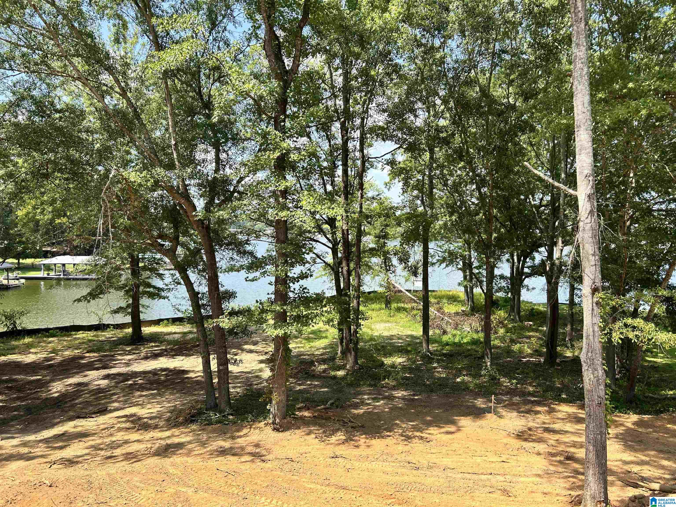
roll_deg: +1.3
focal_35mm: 26
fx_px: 508
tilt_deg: -3.2
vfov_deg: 53.1
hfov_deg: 67.3
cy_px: 254
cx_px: 338
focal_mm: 5.7
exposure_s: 1/1344
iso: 50
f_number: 1.5
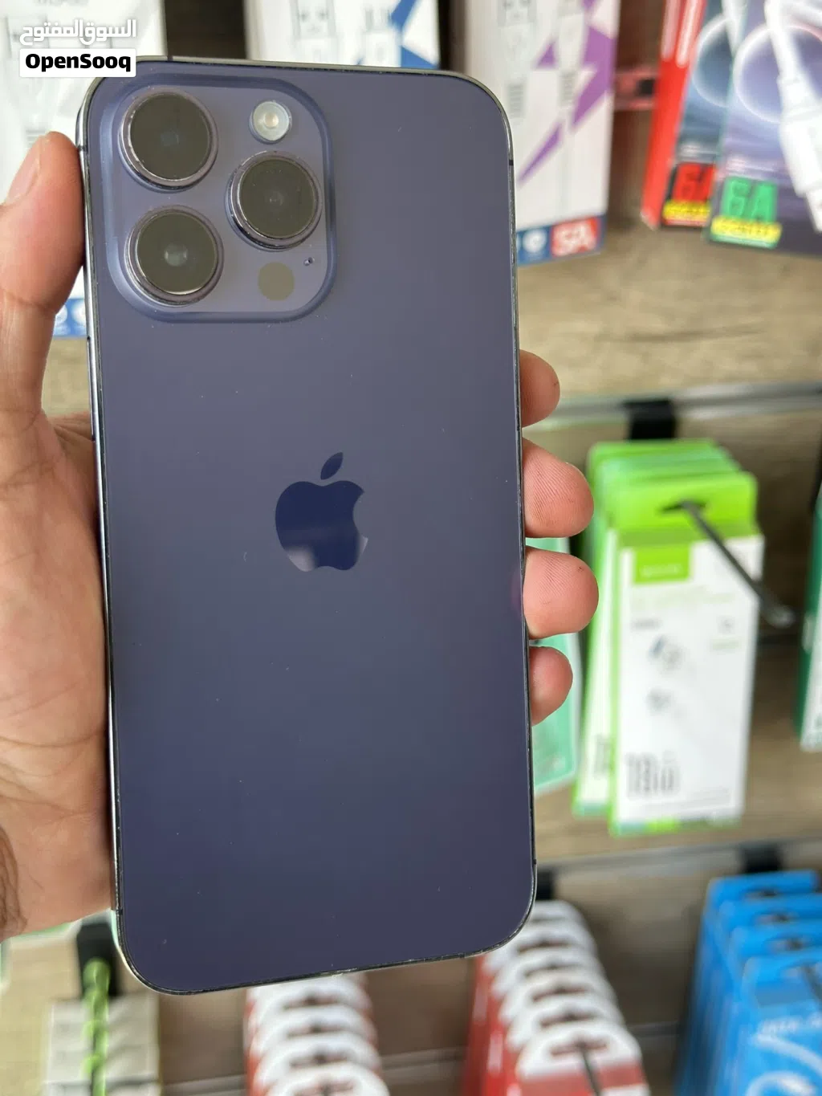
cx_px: 411
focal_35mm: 48
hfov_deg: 30.3
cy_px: 548
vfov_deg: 39.7
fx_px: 1520
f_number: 1.78
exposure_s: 1/146
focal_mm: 6.86
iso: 50
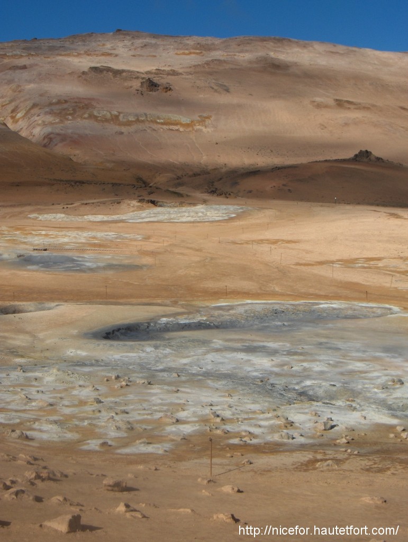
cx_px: 204
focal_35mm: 55
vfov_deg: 34.9
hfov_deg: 26.6
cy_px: 271
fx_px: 862
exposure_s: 1/909
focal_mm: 11.4
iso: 100
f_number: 5.4
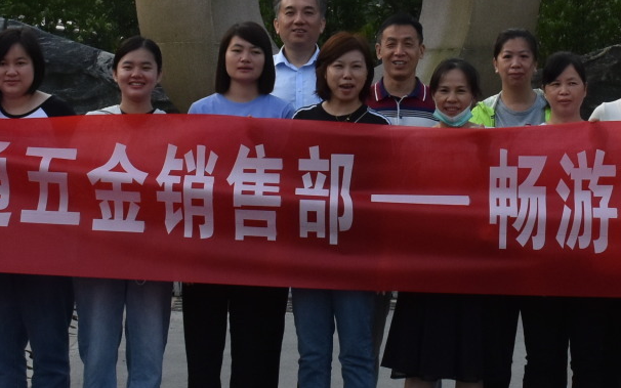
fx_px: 2133
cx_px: 408
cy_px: 23
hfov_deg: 16.5
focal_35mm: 126
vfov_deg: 10.3
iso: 500
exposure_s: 1/500
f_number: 8
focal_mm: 26
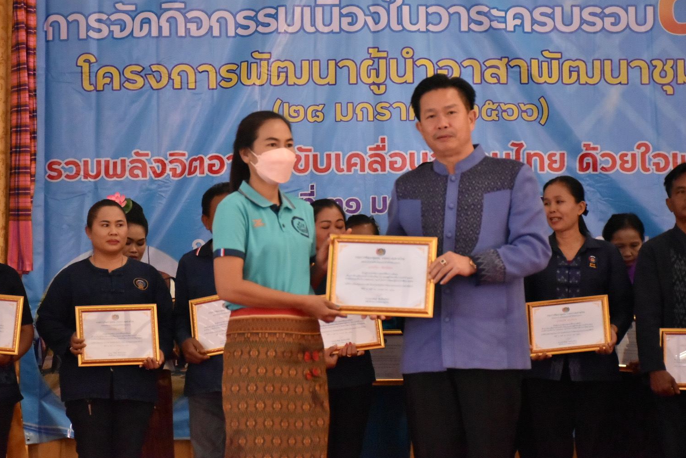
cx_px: 334
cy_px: 229
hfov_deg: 18.1
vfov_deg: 12.1
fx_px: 2154
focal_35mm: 113
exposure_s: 1/400
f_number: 5
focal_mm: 70
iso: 4000
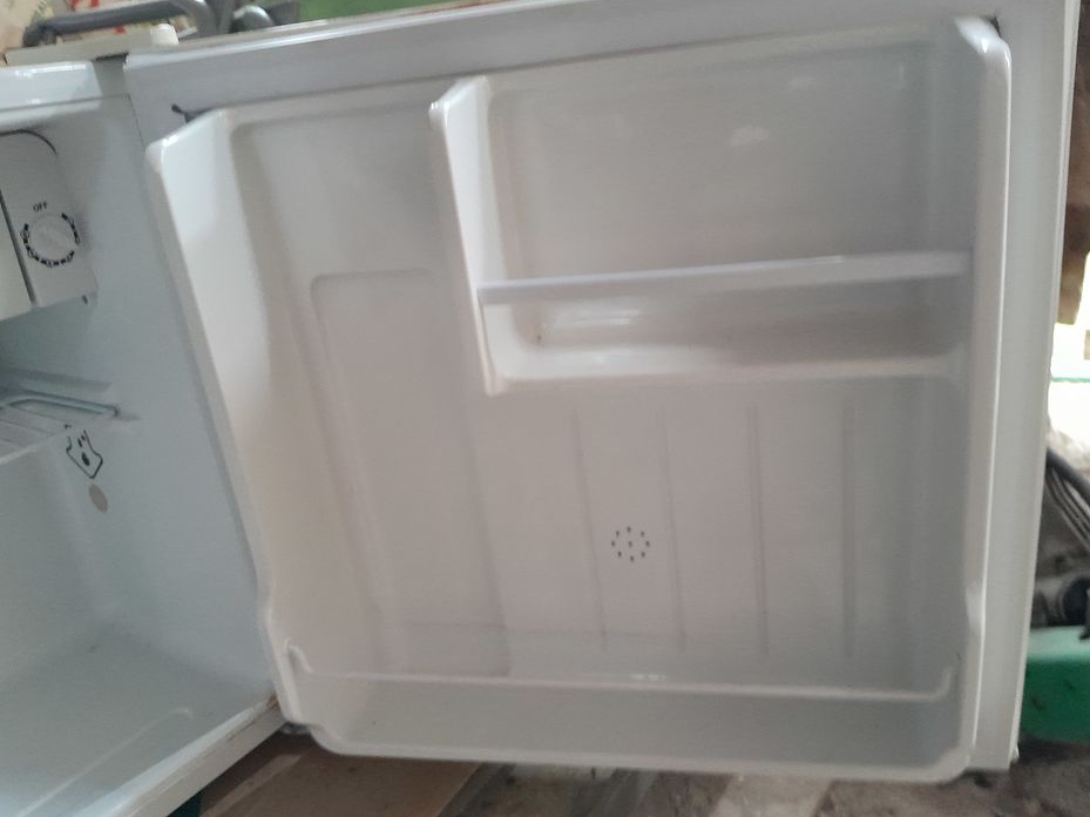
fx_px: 881
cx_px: 558
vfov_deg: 49.7
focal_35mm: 28
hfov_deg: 63.5
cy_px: 427
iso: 800
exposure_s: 1/25
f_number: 1.8
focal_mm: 3.98
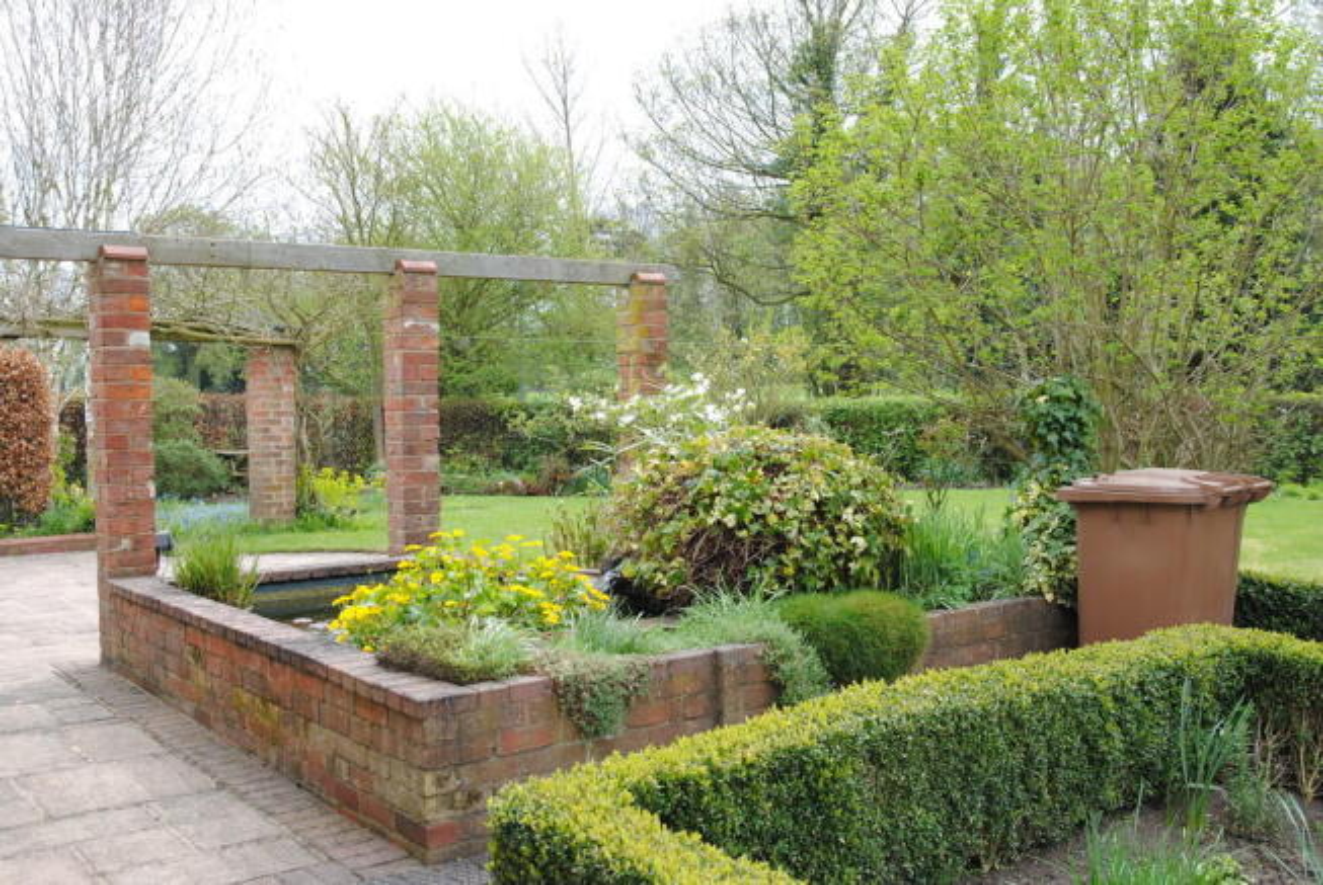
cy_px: 442
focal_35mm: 39
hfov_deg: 49.5
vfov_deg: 34.3
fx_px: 1435
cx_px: 662
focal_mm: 26
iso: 110
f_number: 5.6
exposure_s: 1/125
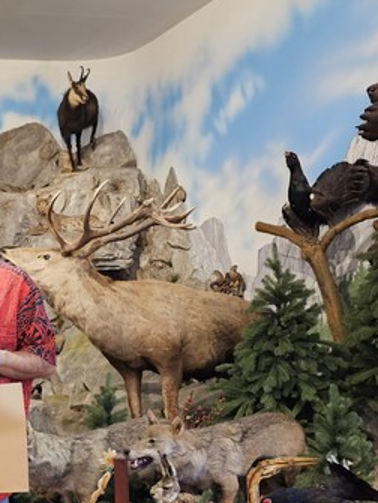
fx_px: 698
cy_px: 329
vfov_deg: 39.2
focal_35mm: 48
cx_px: 31
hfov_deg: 29.0
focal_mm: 6.3
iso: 640
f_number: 1.7
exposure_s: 1/50
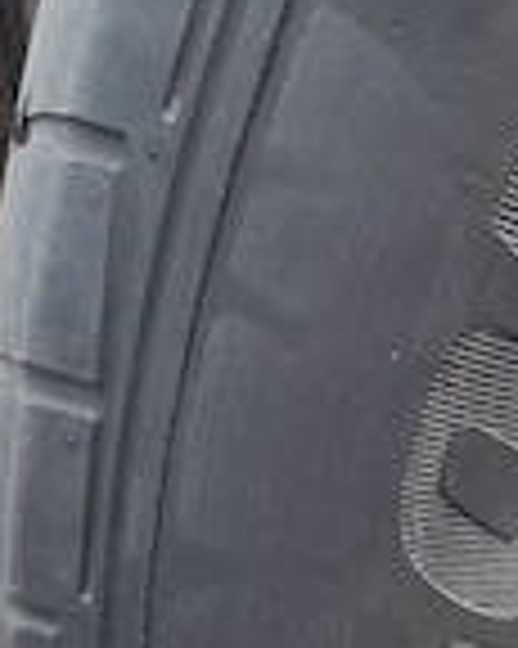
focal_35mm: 68
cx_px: 419
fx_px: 1305
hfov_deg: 22.1
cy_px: 693
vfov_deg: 26.0
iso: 32
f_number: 2
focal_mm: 4.6
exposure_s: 1/100
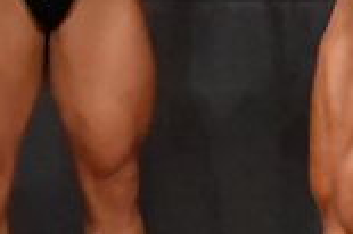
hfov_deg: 1.5
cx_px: -270
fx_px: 13253
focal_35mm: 1353
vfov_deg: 1.0
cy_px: 32
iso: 10000
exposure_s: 1/400
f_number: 5.6
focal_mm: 180
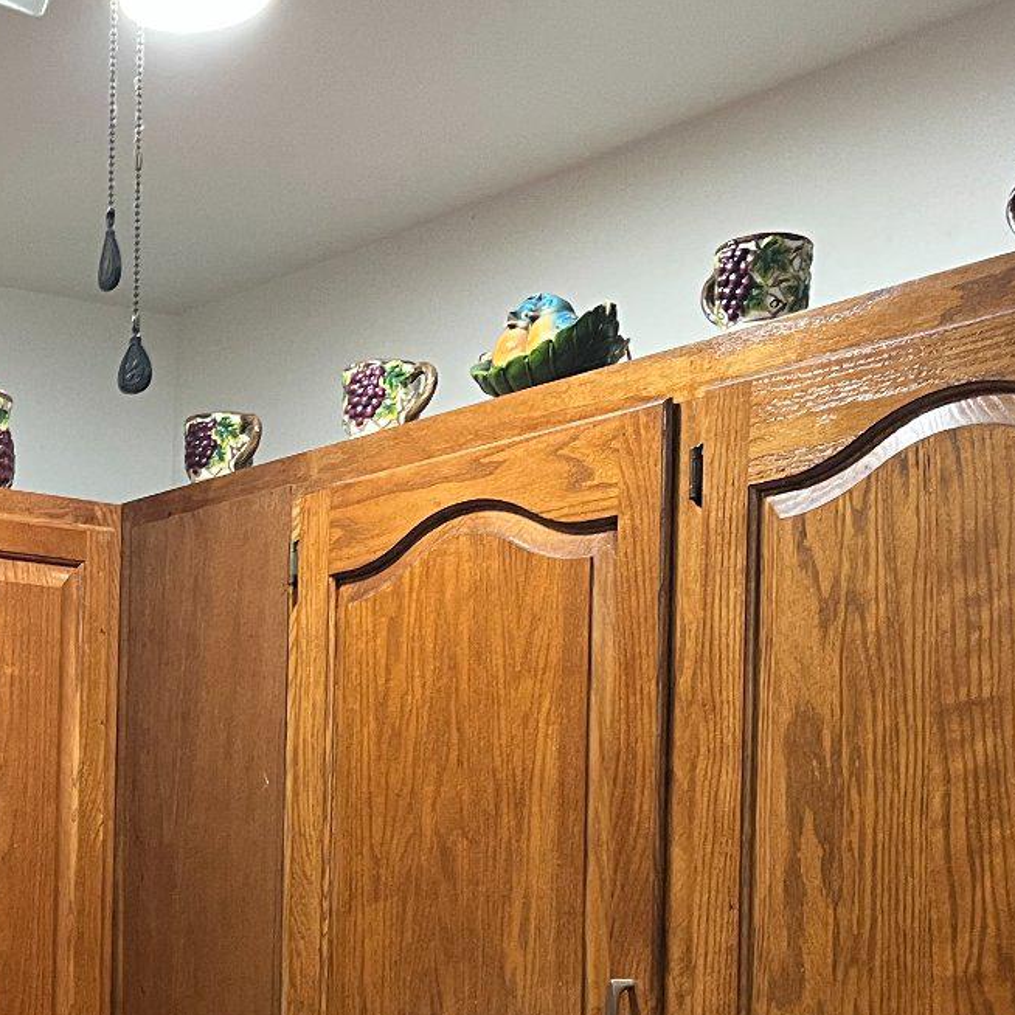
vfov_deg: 23.0
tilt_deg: -0.7
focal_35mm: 72
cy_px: 1012
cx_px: -92
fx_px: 2389
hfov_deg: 22.7
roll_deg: +0.1
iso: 200
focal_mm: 5.1
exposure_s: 1/60
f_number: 1.6
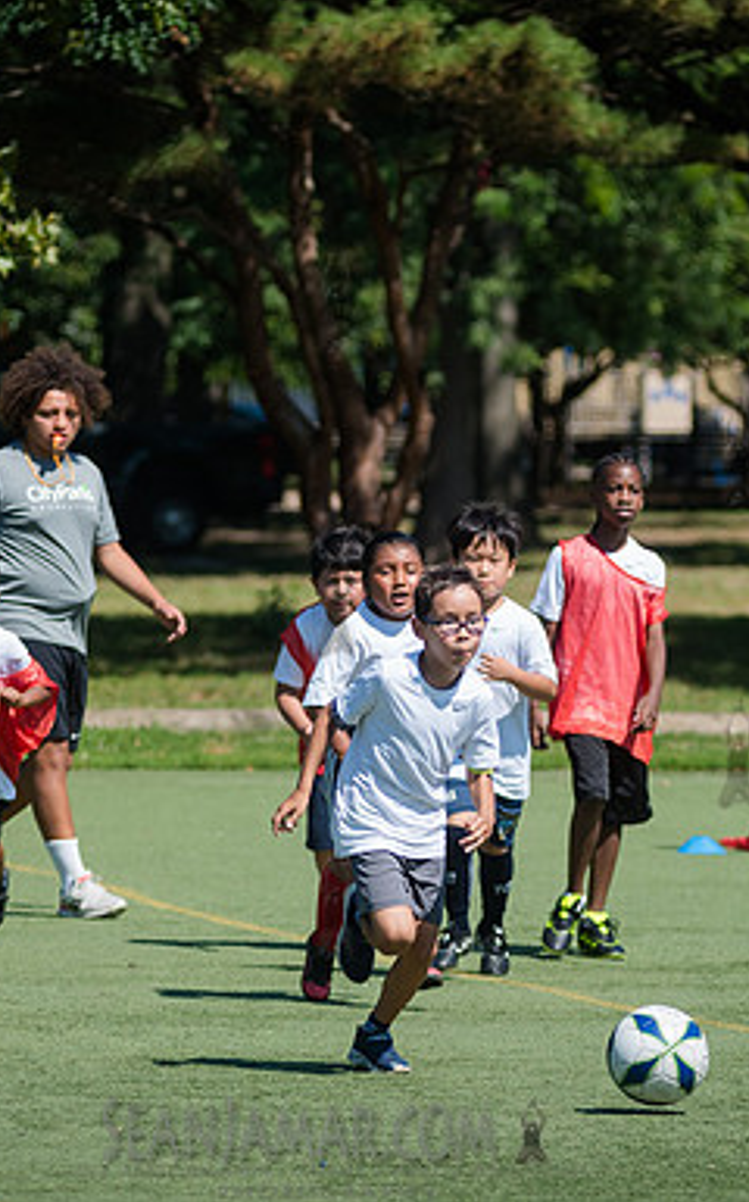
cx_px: 340
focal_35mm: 354
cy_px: 862
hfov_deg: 3.7
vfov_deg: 5.9
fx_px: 11583
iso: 200
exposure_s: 1/2000
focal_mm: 155
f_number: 4
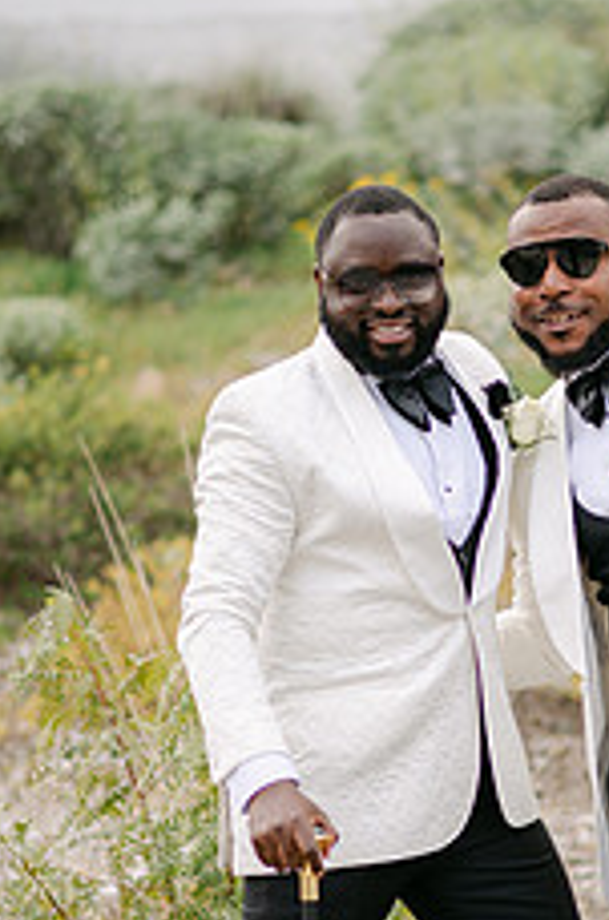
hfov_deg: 8.1
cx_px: 498
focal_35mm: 168
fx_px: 4282
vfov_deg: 12.2
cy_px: 642
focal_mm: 85
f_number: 2
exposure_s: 1/3200
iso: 100
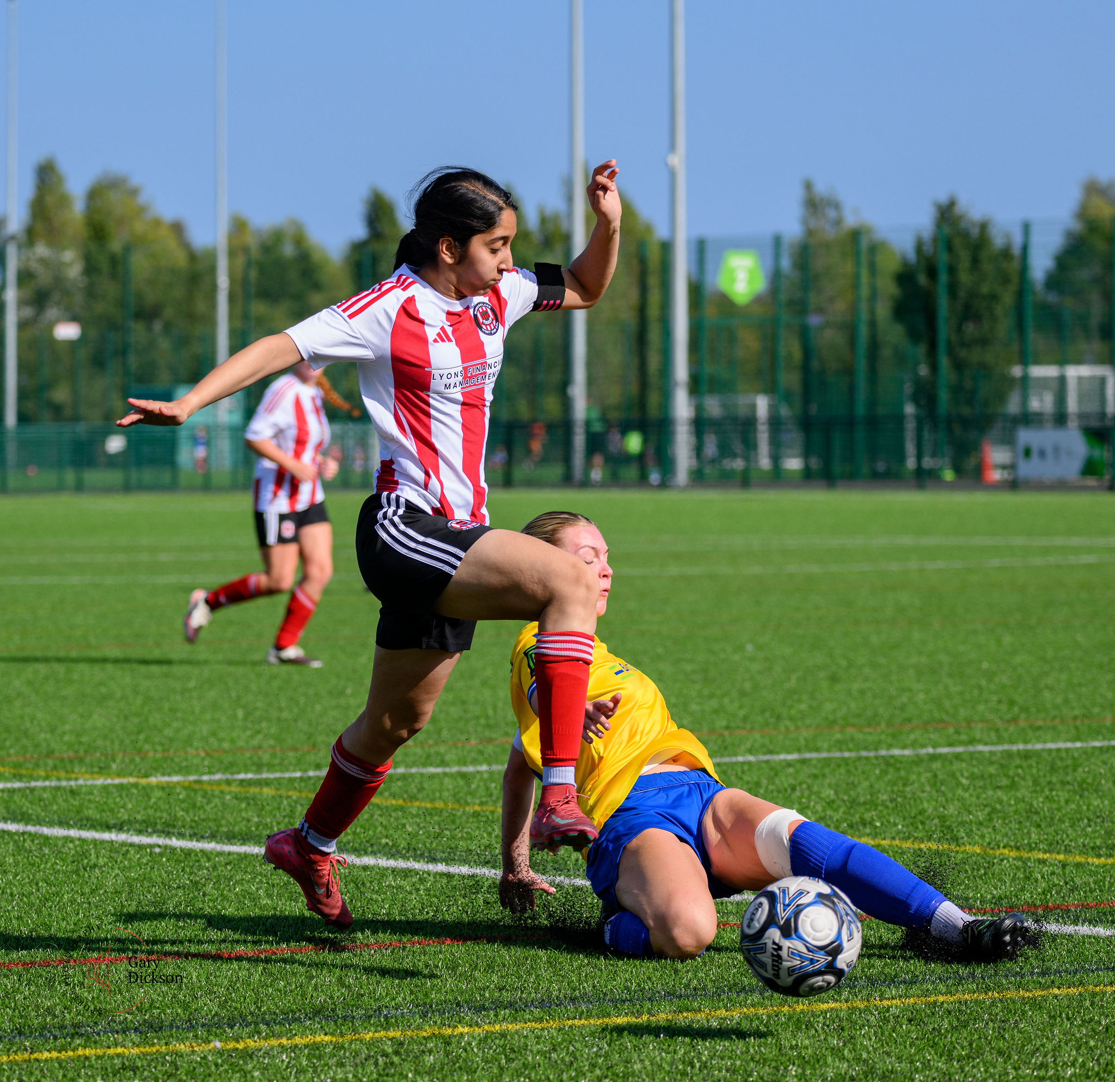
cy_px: 534
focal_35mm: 187
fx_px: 6729
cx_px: 449
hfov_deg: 9.5
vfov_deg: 9.2
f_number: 5
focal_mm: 135
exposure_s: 1/2000
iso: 280
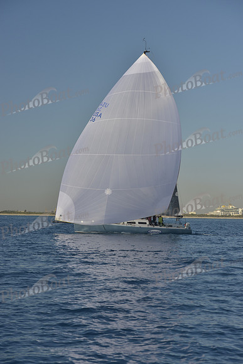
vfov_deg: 28.8
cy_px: 182
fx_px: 708
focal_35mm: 70
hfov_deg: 19.5
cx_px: 122
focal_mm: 70
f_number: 7.1
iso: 200
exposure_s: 1/800
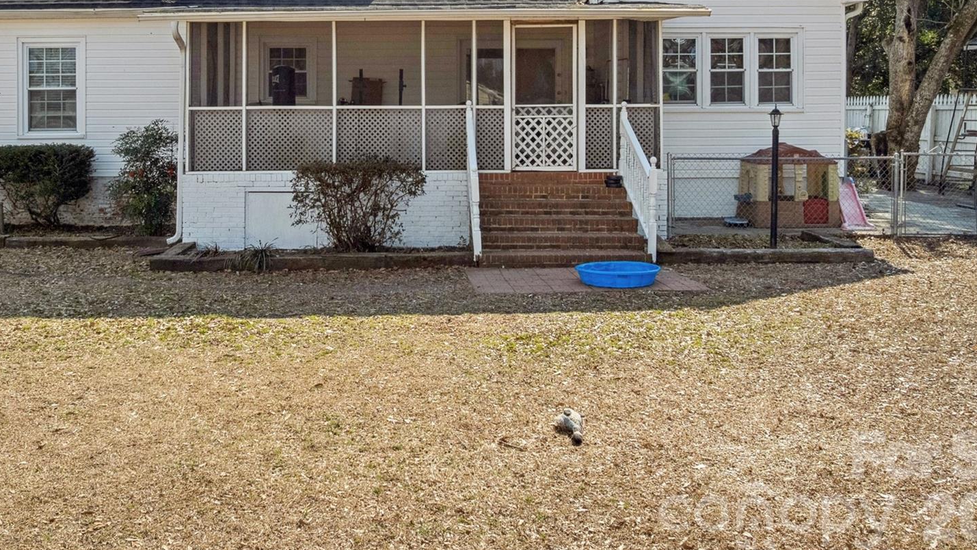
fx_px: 855
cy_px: 99
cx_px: 370
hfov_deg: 58.8
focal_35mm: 33
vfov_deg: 34.4
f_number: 2.8
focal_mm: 8.4
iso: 100
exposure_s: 1/400
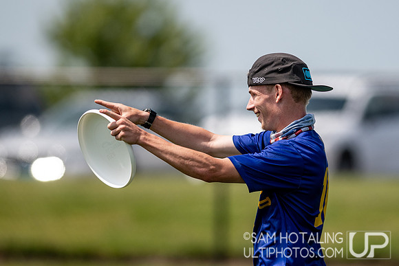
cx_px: 250
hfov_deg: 3.6
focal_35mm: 575
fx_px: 6374
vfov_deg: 2.4
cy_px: 96
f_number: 2.8
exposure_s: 1/3200
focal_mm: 300
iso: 100
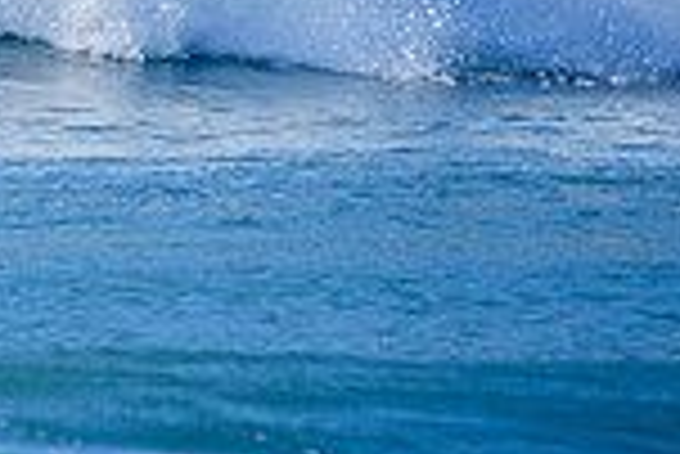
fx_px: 54432
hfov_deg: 0.7
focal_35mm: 2879
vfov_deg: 0.5
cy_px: 7
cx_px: -590
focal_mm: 500
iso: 360
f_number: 5.6
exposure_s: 1/2000
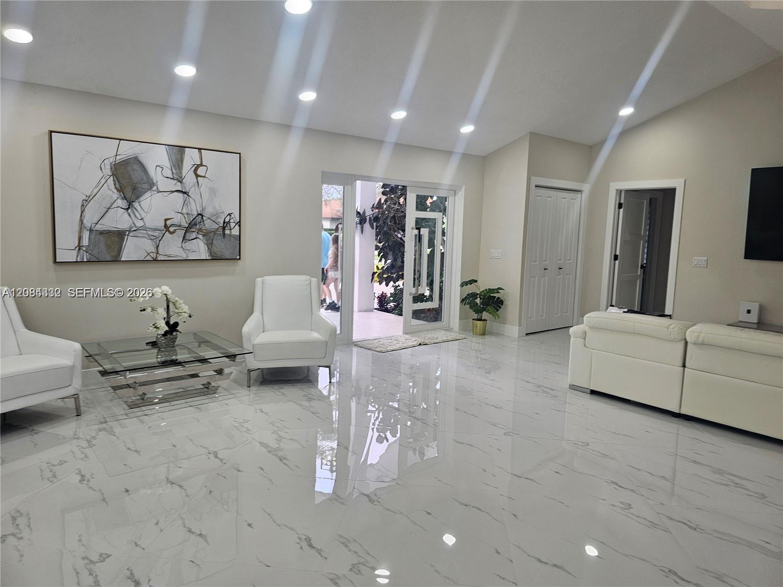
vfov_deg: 58.9
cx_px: 392
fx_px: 520
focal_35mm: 23
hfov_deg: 73.9
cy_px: 294
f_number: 1.7
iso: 64
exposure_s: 1/120
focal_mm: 6.3
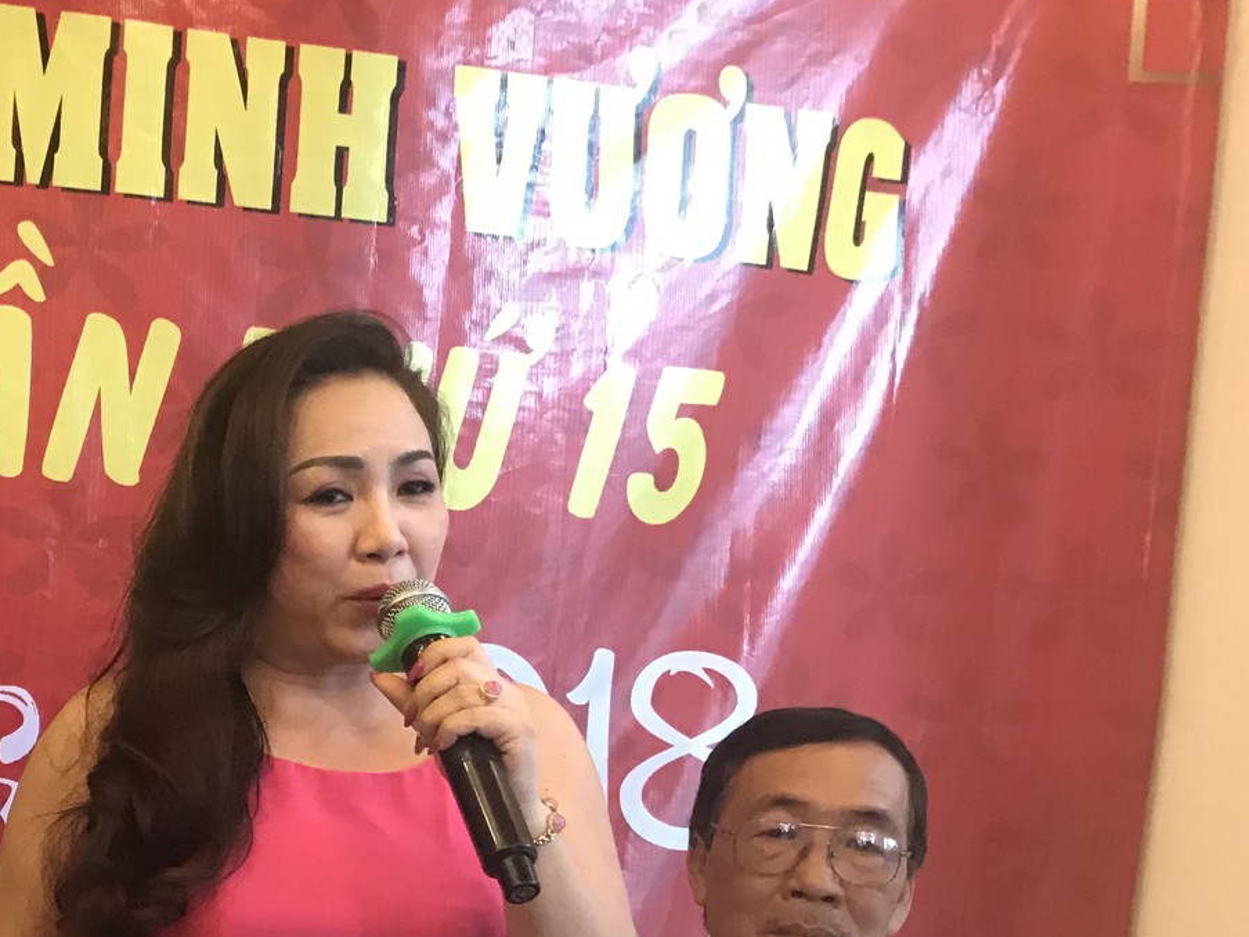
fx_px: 2237
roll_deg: -2.5
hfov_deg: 28.5
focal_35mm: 62
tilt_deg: -5.4
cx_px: -109
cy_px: 853
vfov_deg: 23.0
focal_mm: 3.99
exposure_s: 1/17
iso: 100
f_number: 1.8
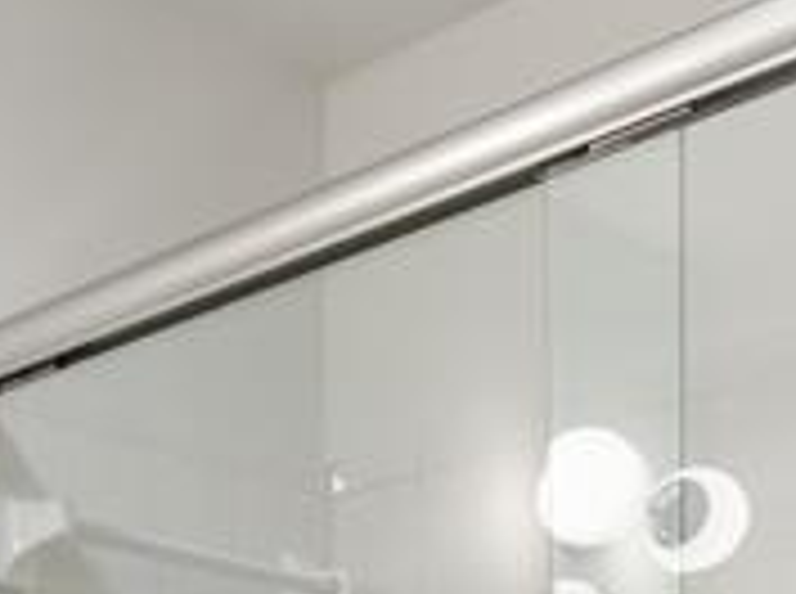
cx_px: -418
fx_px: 1790
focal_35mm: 78
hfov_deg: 21.0
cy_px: 1195
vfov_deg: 15.2
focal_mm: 14
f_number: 11
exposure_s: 1.6
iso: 100
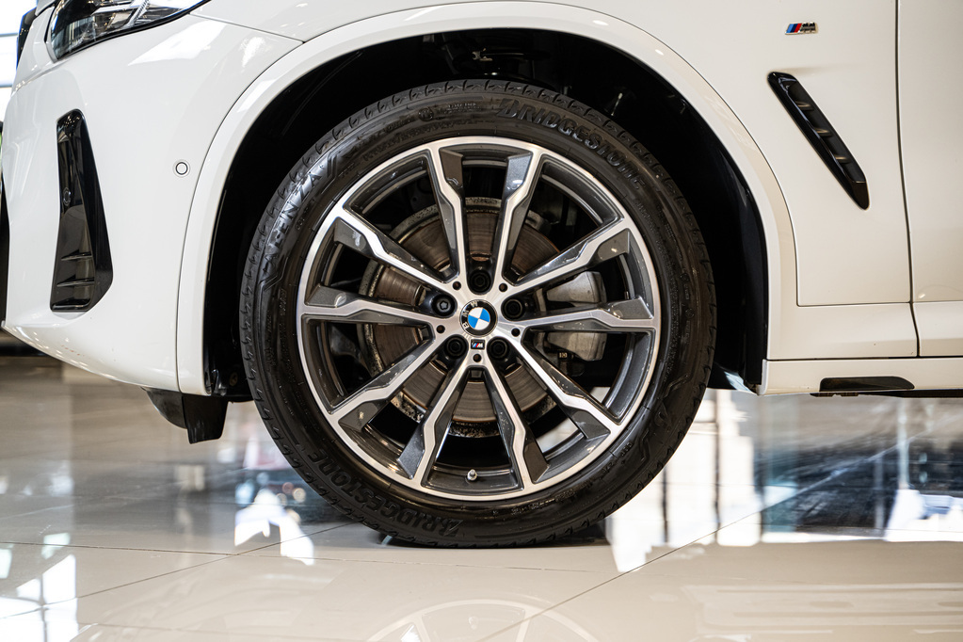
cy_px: 321
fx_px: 2006
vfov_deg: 18.2
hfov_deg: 27.0
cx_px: 482
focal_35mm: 75
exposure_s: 1/200
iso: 640
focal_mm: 75
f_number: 2.8
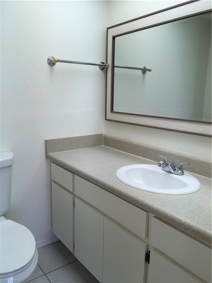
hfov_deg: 48.2
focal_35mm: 29
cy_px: 142
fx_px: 237
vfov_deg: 61.7
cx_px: 106
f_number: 2.2
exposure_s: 1/54
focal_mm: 4.15
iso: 25
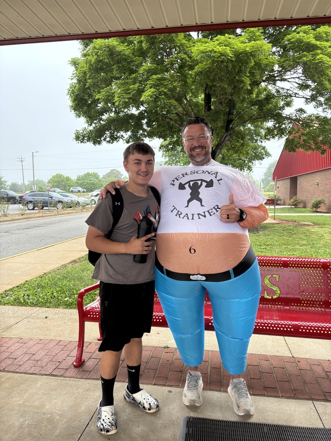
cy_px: 220
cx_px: 166
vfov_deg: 67.3
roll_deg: -2.4
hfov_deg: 53.1
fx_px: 331
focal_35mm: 26
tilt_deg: -4.7
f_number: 1.6
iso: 100
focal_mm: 5.96
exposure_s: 1/60
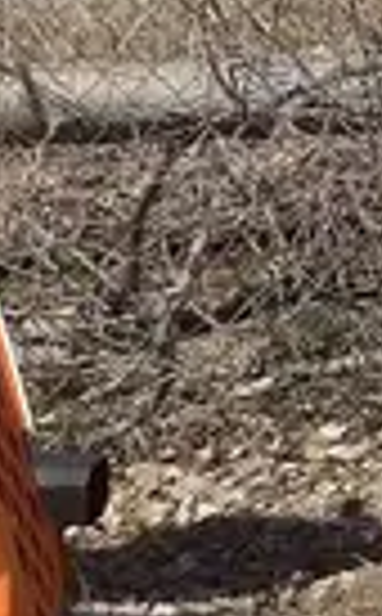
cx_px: 1222
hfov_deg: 7.5
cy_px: 61
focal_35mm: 148
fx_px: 2478
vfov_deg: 14.0
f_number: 1.8
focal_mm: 4.25
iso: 32
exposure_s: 1/3846
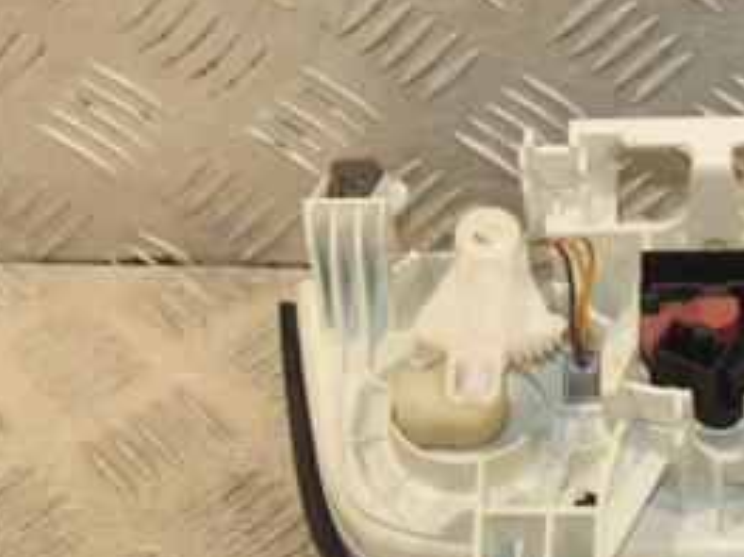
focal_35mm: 125
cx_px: 784
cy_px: 305
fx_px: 2685
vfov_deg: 11.8
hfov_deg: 15.4
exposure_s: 1/200
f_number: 7.1
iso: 800
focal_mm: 38
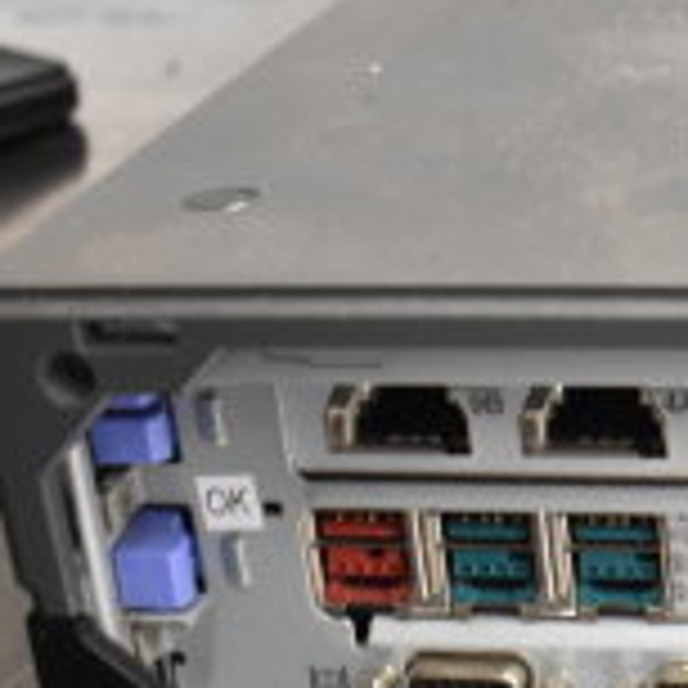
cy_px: 537
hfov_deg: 13.8
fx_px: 2518
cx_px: 1250
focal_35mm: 112
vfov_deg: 15.5
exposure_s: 1/40
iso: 2000
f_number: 3.8
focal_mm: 22
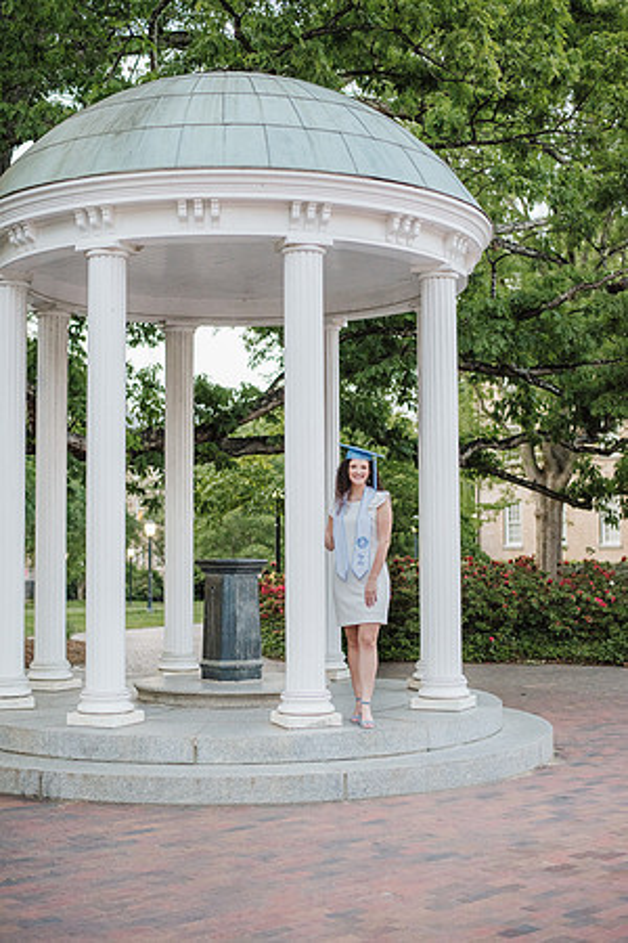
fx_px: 1308
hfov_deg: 27.0
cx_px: 314
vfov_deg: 39.6
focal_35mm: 50
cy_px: 472
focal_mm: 50
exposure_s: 1/400
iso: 1600
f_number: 2.5
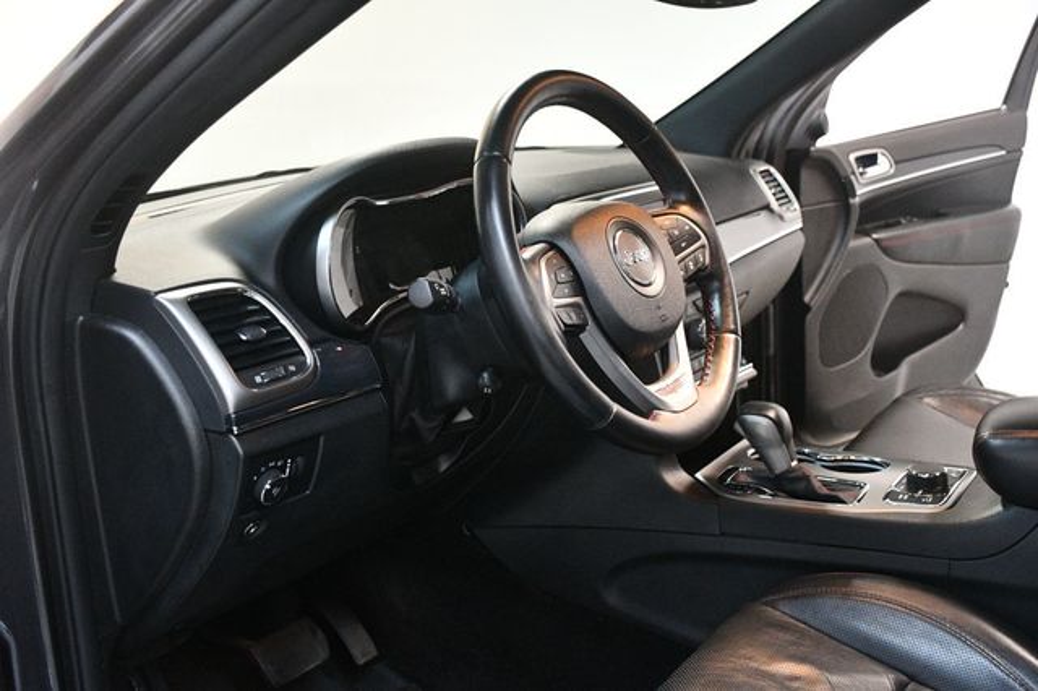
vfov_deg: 36.8
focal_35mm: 36
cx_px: 519
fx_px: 1037
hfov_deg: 53.2
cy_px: 346
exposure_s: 1/60
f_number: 3.8
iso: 4500
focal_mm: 24
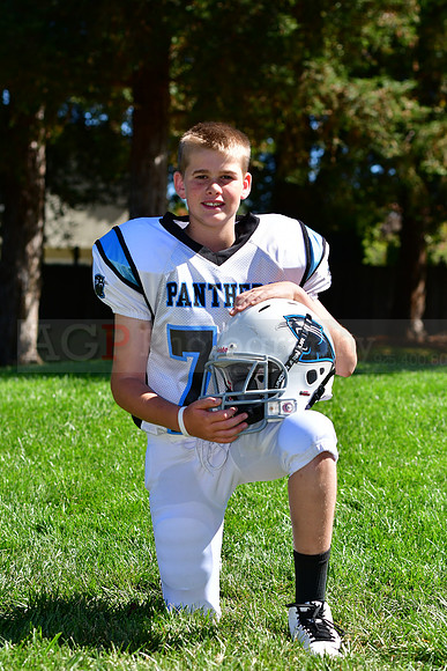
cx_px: 224
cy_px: 336
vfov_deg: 19.5
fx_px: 1954
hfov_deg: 13.0
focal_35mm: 105
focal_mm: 70
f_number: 4.5
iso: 400
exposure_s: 1/2500
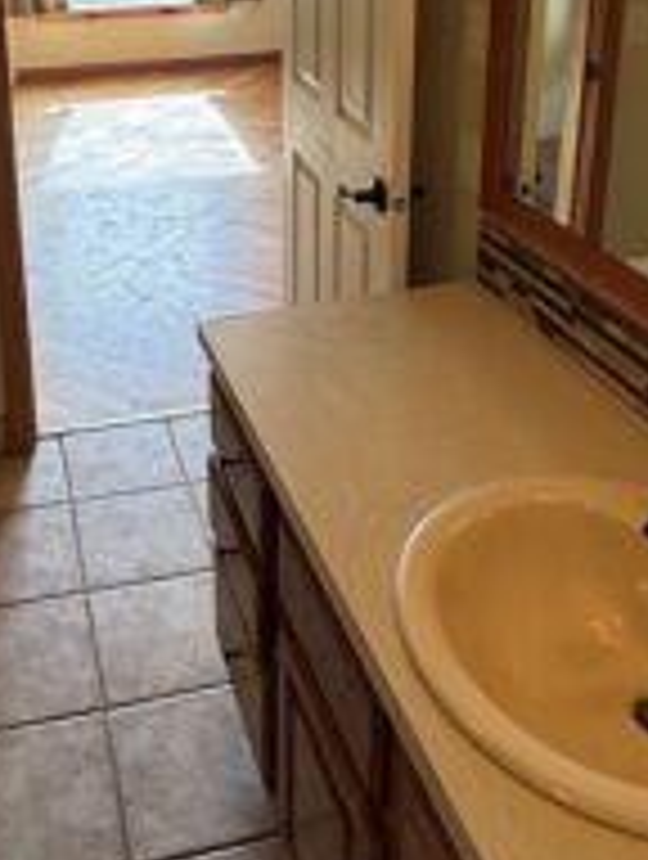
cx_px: 189
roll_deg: +1.7
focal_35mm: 39
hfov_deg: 36.3
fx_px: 970
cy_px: 97
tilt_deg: -13.3
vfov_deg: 43.9
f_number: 2.2
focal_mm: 2.22
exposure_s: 1/120
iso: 80
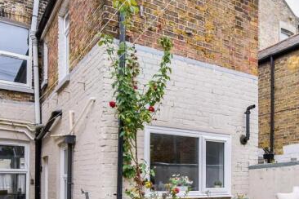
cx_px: 202
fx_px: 282
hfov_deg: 54.5
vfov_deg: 36.8
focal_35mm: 34
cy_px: 173
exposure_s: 1/500
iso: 1000
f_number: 9
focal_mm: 13
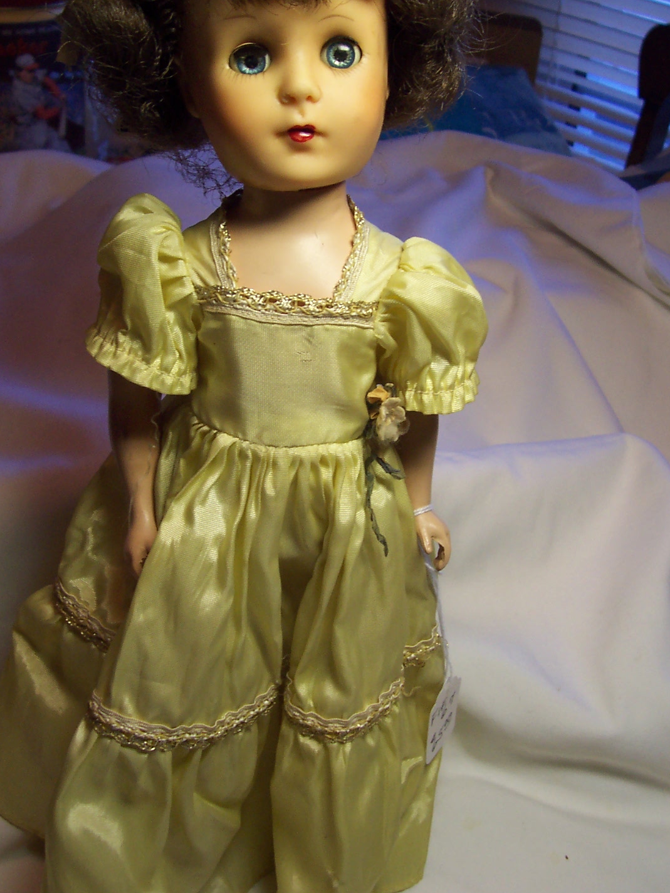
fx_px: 1110
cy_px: 394
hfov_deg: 33.6
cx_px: 333
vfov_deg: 43.8
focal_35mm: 43
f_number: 2.8
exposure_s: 1/45
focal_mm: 5.6
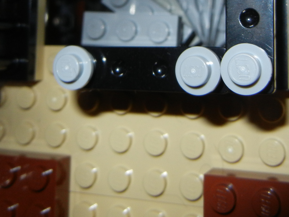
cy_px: -9
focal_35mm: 67
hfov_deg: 29.0
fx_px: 559
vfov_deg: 21.0
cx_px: 147
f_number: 7
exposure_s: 1/30
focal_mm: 5.4
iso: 200
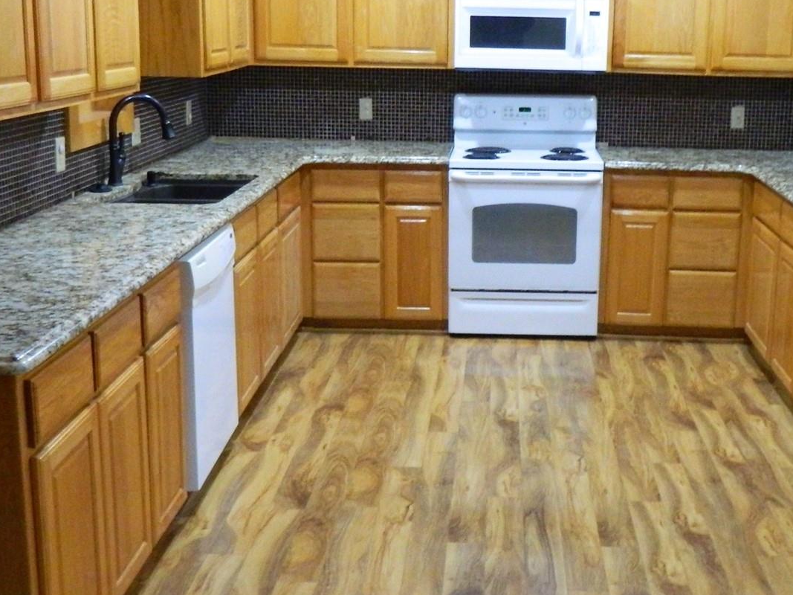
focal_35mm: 48
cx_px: 480
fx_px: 1099
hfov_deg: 39.5
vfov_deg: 30.2
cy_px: 242
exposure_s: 1/15
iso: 400
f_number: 3.1
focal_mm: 4.5
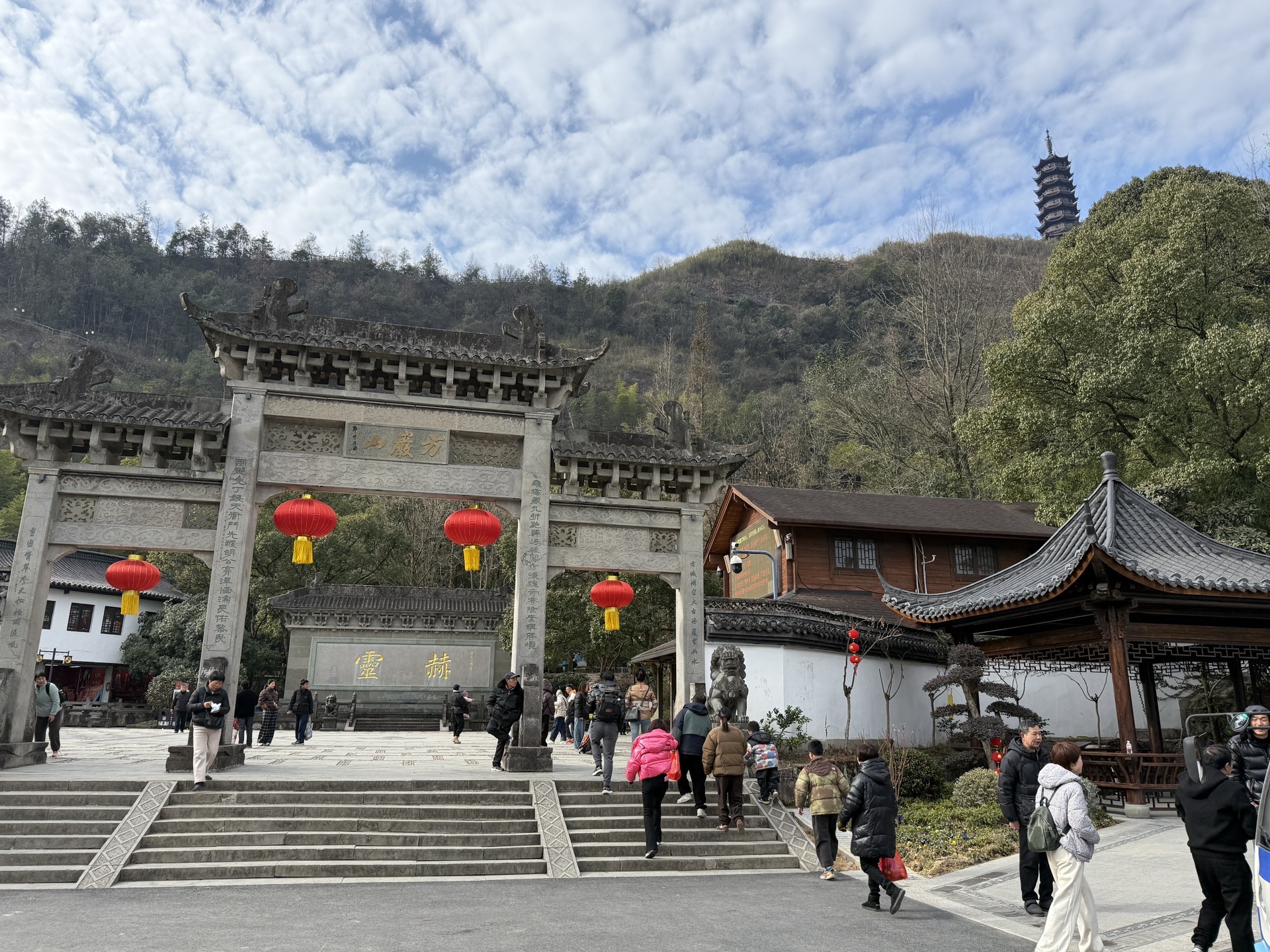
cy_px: 478
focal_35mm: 25
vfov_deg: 54.9
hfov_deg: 69.4
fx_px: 917
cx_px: 626
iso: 100
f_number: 1.78
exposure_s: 1/3145
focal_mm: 6.76
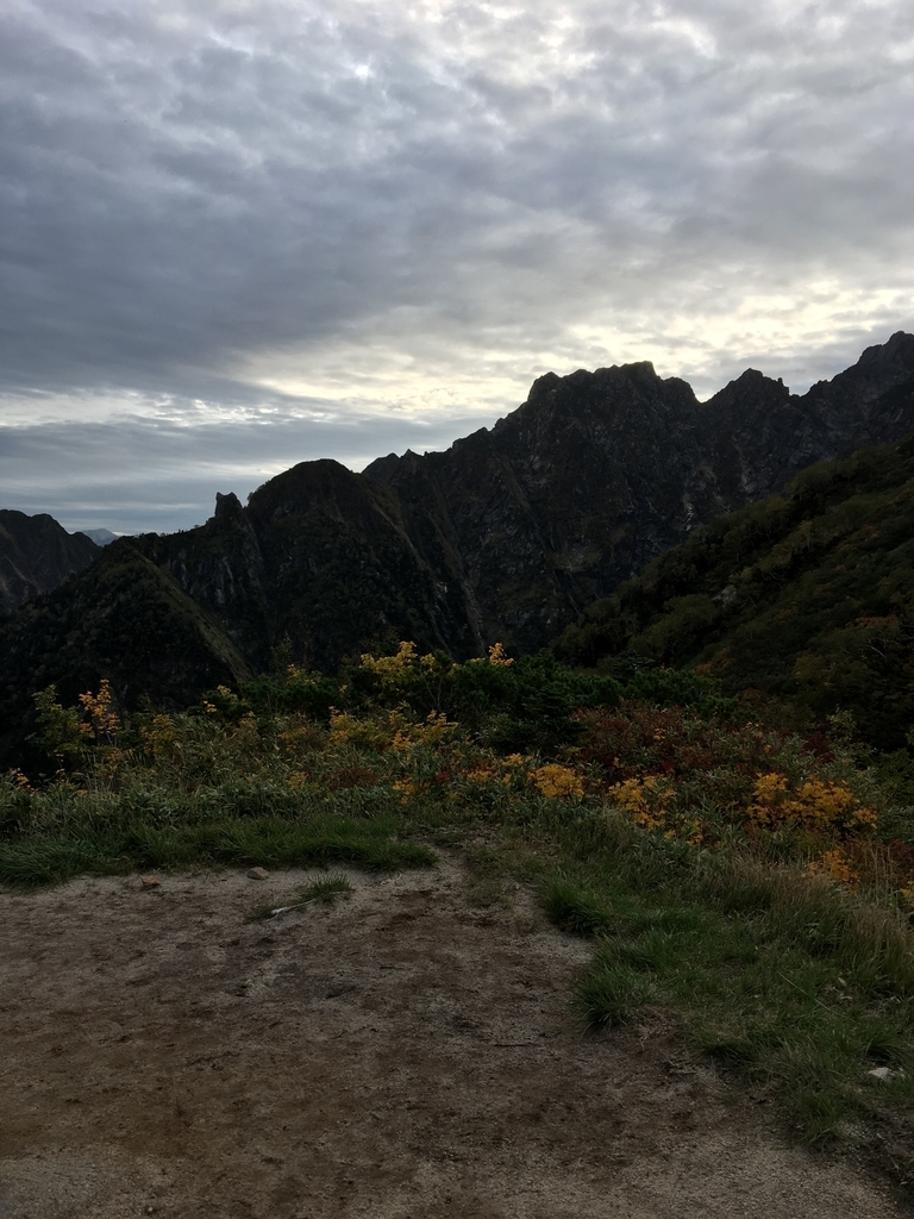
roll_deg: -2.7
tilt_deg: -2.0
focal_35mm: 29
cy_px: 610
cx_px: 457
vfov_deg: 61.7
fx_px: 1021
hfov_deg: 48.2
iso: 25
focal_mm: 4.15
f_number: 2.2
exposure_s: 1/818
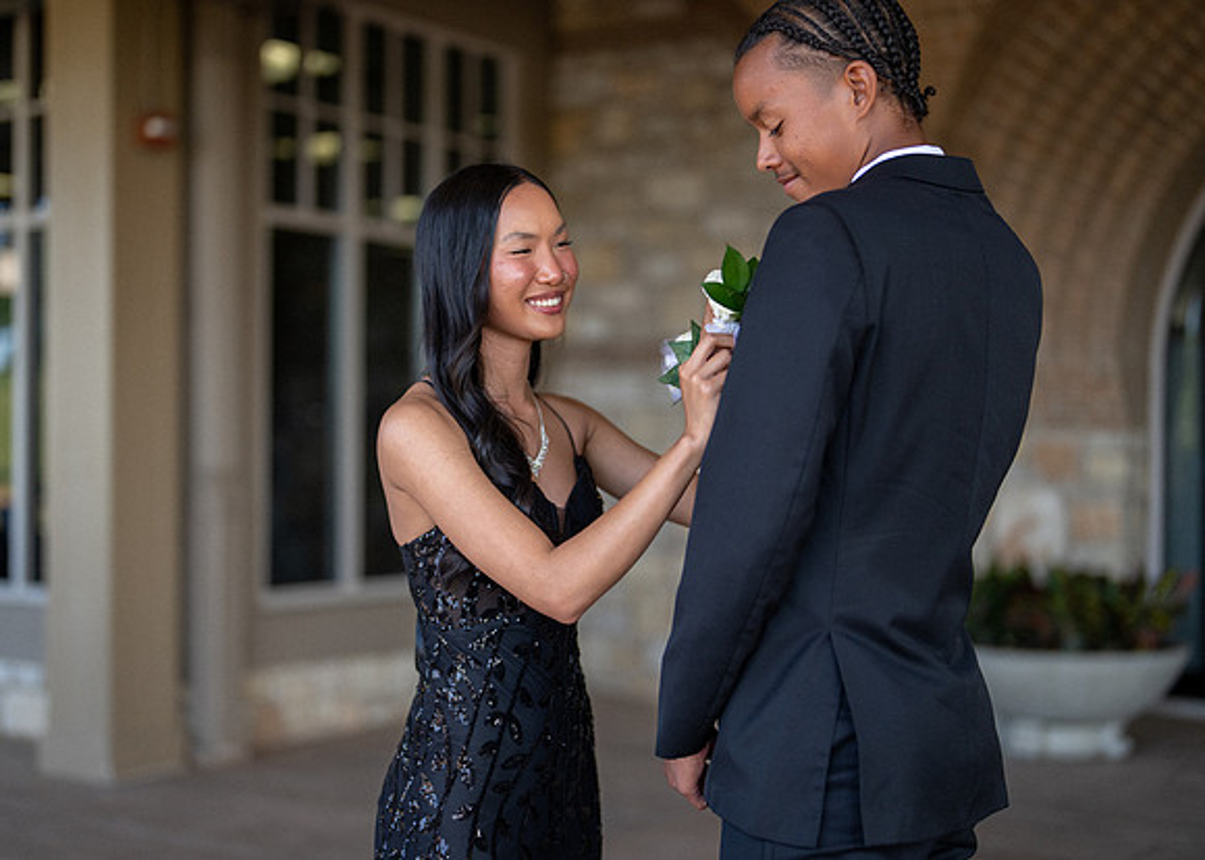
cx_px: 544
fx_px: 1852
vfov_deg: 26.1
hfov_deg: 36.0
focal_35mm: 54
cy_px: 437
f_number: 1.2
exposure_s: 1/1600
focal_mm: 50
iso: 160
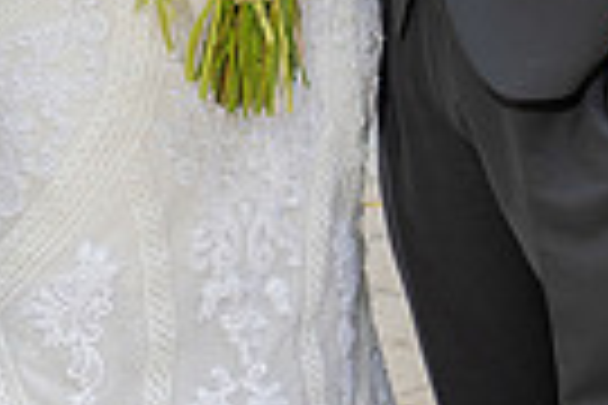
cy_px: -349
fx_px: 3985
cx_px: 212
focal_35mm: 236
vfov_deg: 5.7
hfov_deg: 8.7
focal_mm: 55
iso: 200
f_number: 4.5
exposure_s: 1/200
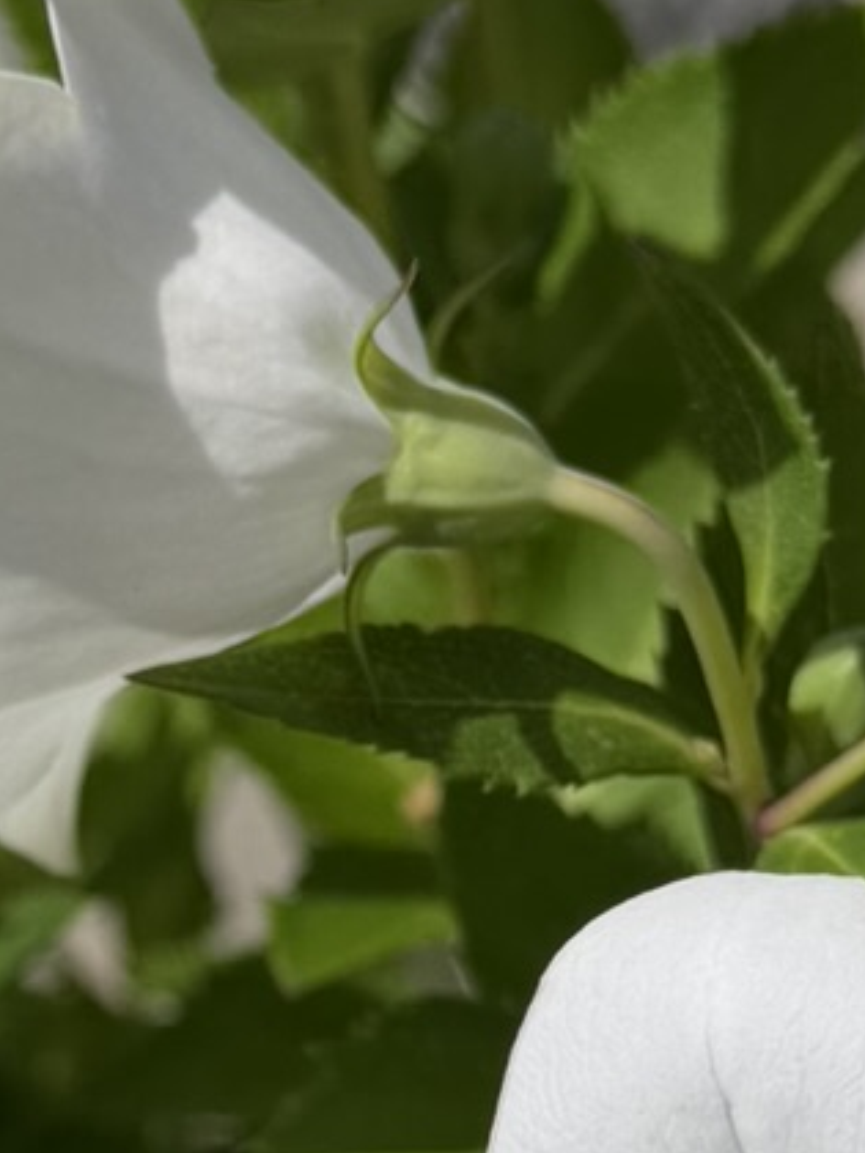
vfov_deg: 16.7
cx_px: 258
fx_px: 3898
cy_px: 851
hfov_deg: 12.6
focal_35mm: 117
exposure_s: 1/9091
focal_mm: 6.76
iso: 80
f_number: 1.78
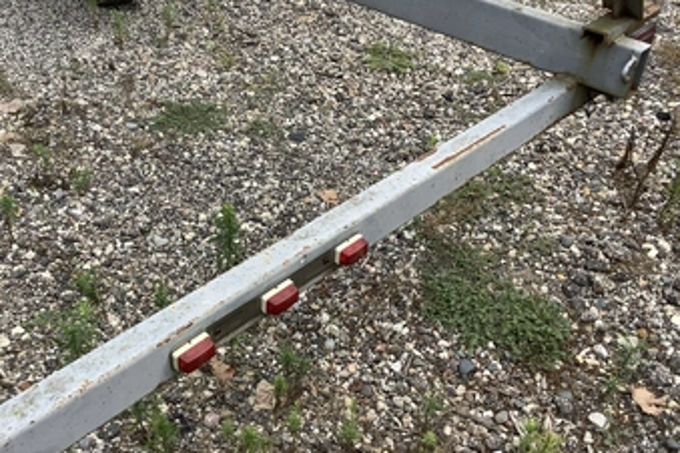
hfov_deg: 50.6
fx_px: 718
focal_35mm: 38
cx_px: 307
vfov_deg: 35.0
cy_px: 261
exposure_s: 1/627
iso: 25
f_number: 2.4
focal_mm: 3.3
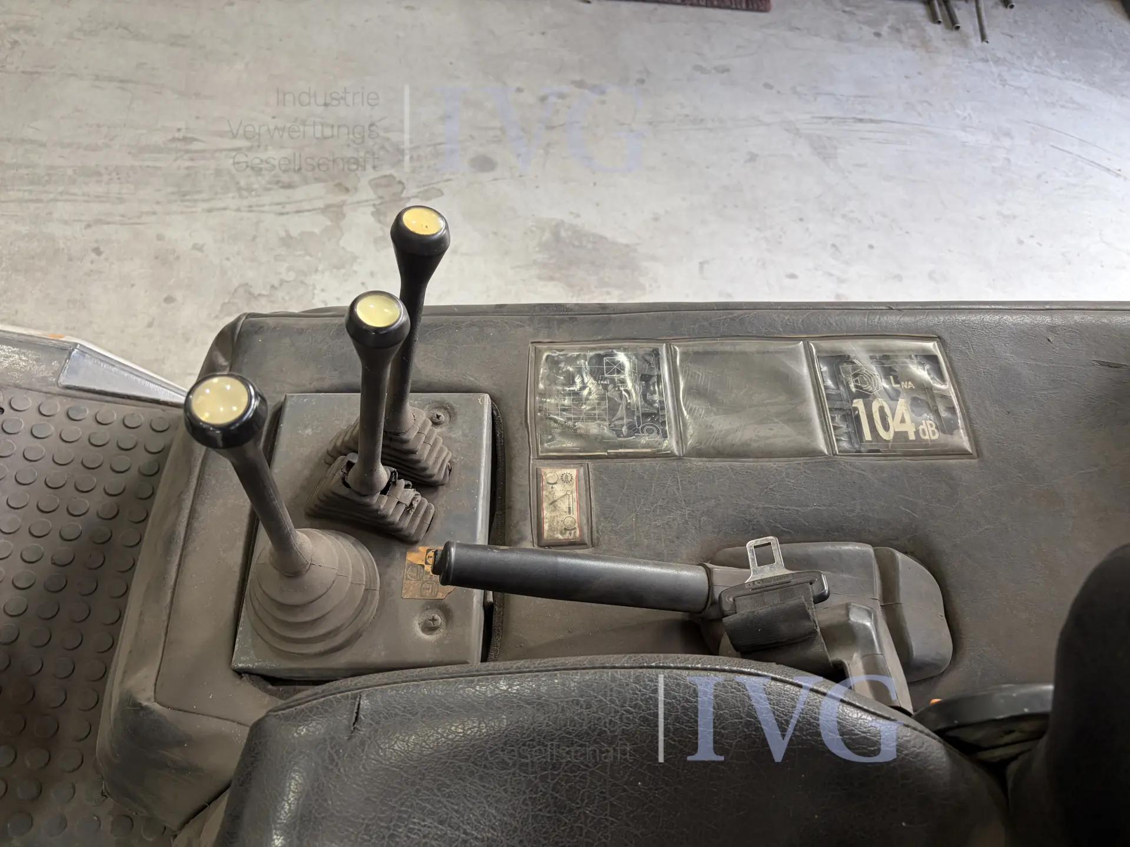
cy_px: 424
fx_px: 849
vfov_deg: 53.1
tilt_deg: -56.8
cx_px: 565
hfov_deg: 67.3
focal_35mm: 26
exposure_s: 1/100
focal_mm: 5.96
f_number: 1.6
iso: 125
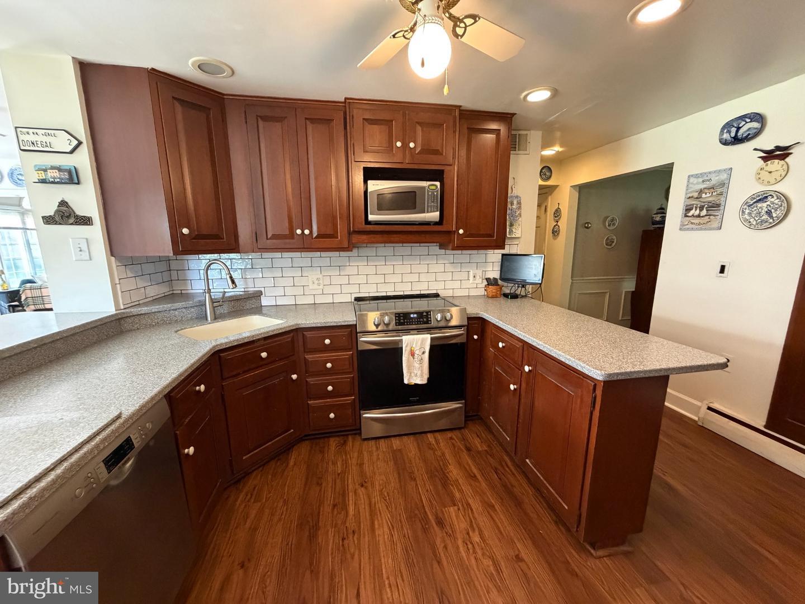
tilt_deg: -12.2
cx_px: 402
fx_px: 326
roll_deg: +1.3
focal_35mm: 14
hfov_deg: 102.1
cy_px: 302
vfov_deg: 85.7
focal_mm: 2.22
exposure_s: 1/60
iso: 640
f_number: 2.2
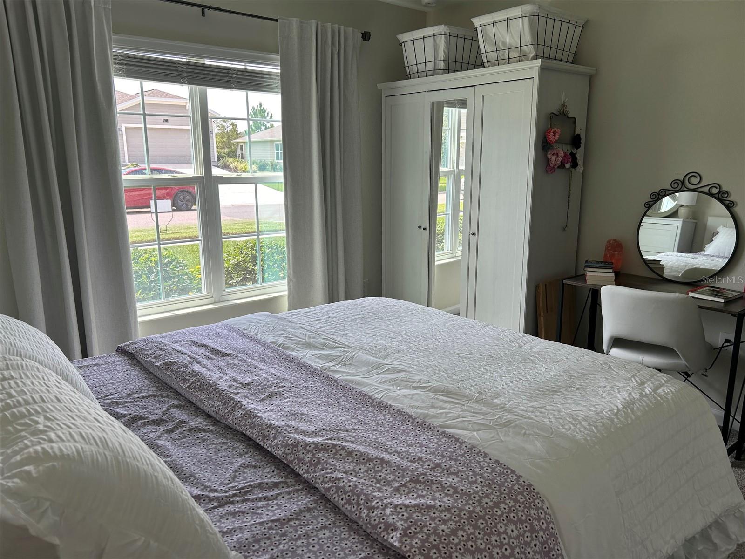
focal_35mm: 26
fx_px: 560
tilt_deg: -12.6
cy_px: 280
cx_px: 372
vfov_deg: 53.1
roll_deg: +0.2
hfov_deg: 67.3
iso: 40
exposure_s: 1/244
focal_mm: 5.7
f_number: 1.5
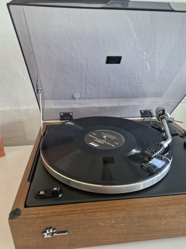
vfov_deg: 73.9
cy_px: 124
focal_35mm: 23
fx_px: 165
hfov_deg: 58.9
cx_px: 93
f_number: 1.8
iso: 800
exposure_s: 1/100
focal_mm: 5.54
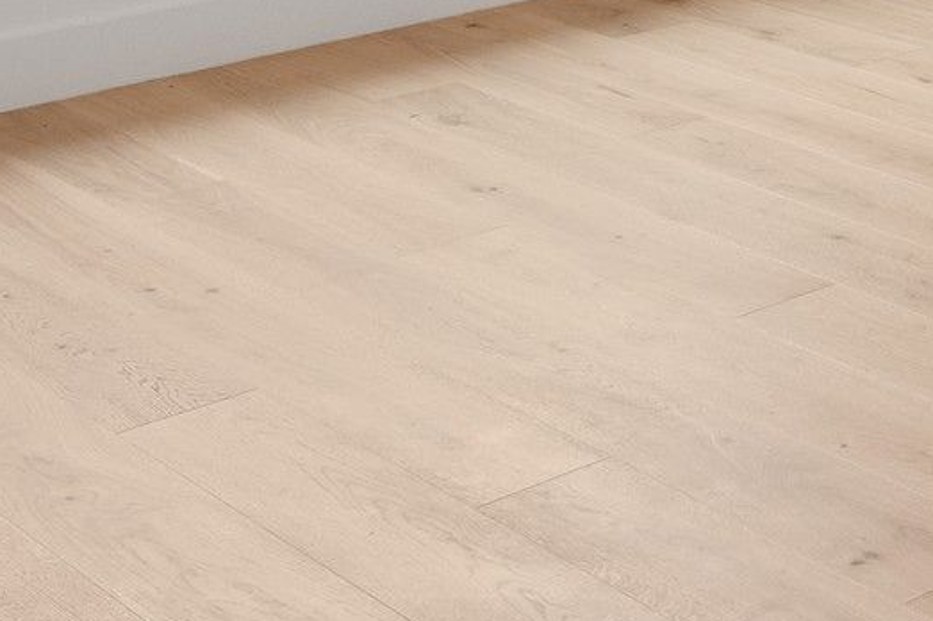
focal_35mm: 93
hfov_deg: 17.9
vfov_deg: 12.9
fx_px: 2409
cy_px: -605
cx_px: 1632
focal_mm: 18
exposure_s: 1/20
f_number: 7.1
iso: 500
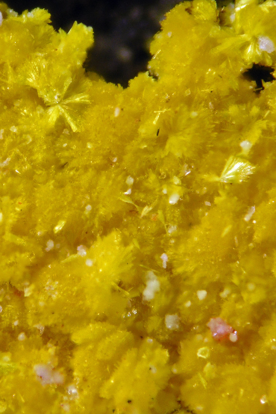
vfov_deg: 25.4
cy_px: 185
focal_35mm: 80
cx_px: 22
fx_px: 920
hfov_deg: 16.8
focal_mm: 13.2
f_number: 3.7
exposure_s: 1/4
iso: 100
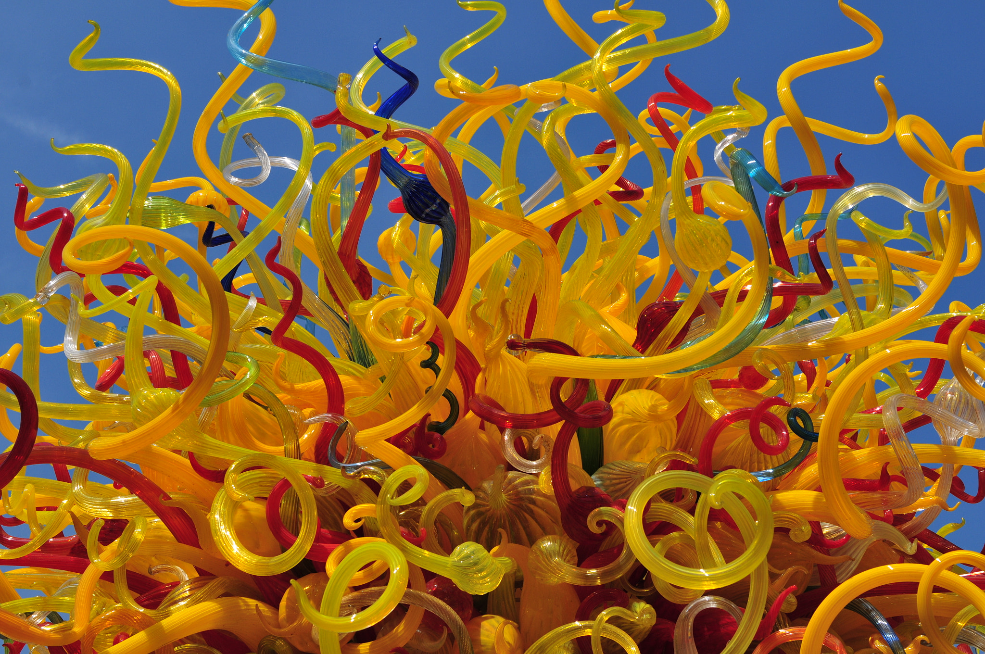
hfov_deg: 35.1
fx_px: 1558
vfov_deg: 23.7
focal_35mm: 57
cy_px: 327
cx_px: 492
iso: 200
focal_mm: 38
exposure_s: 1/1250
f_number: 8
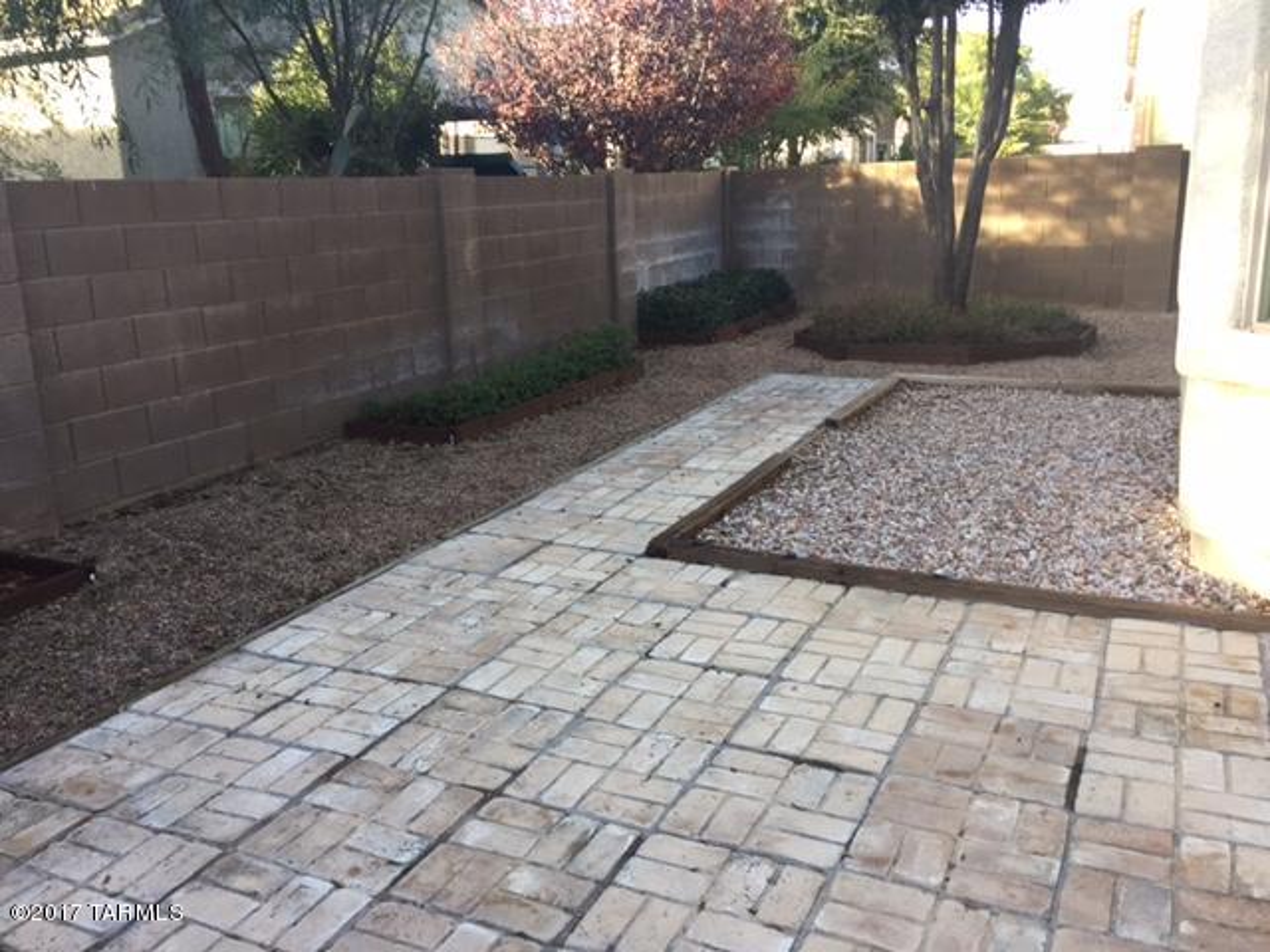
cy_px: 476
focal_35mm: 29
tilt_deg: -12.0
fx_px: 1064
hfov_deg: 61.7
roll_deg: +1.1
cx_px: 635
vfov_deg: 48.2
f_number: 2.2
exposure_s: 1/120
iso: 40
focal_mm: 4.15
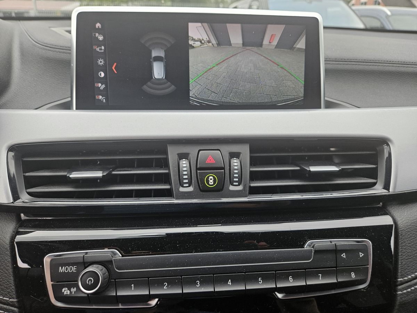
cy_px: 156
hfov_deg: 73.9
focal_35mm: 23
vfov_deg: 58.9
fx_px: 277
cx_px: 208
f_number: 1.8
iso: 125
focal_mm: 5.4
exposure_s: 1/359
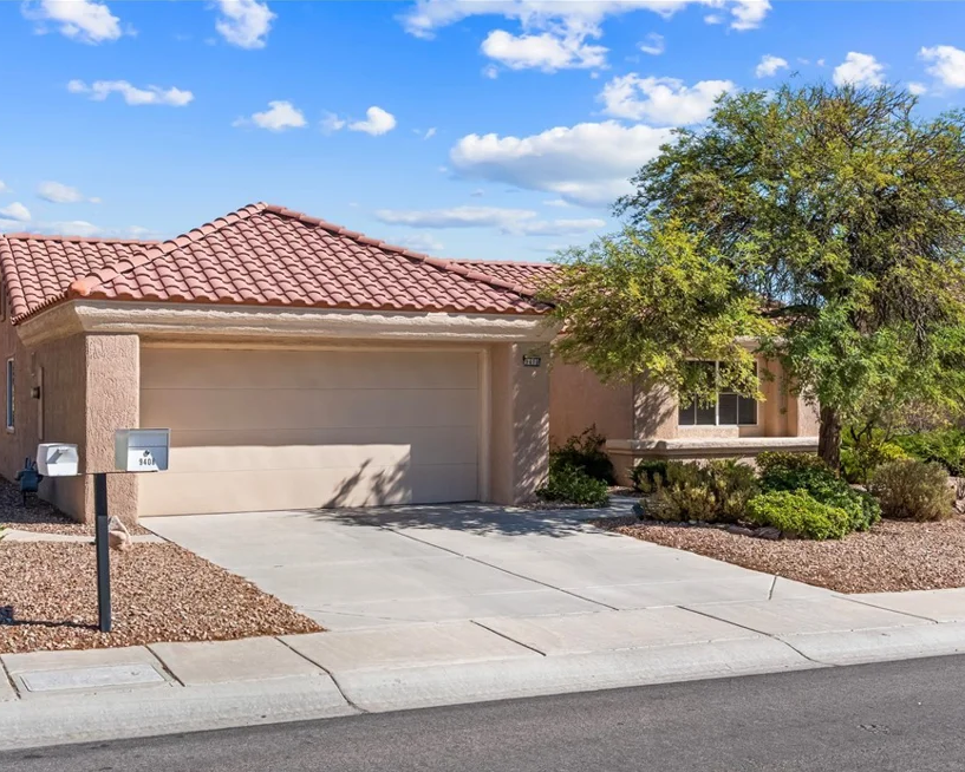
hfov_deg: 45.8
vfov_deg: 37.3
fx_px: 1143
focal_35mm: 40
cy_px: 402
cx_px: 475
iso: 400
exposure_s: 1/8000
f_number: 8
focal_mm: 23
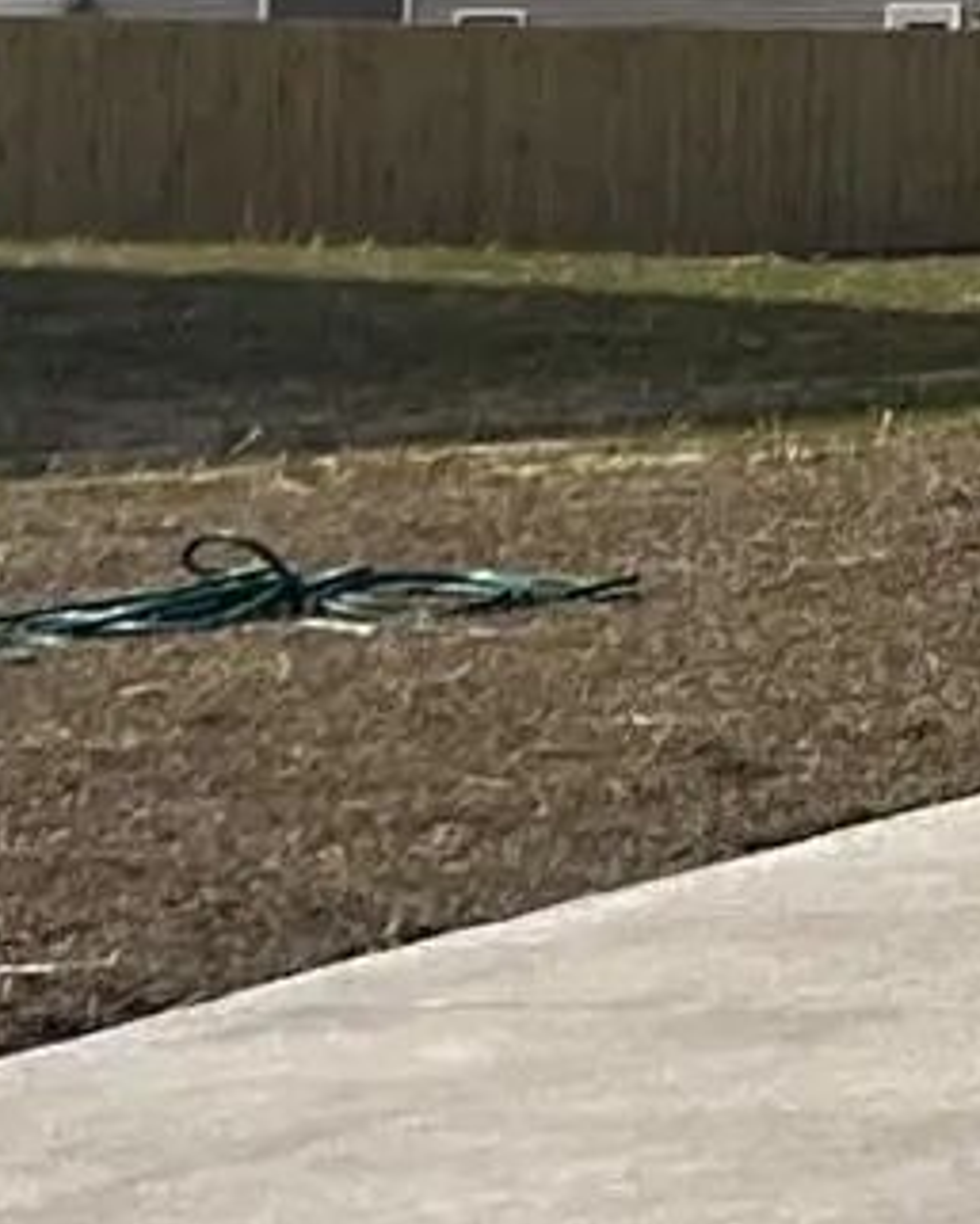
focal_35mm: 237
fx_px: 8588
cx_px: 5609
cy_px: -827
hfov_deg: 4.8
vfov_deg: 7.9
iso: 50
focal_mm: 5.7
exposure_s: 1/6993
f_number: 1.5
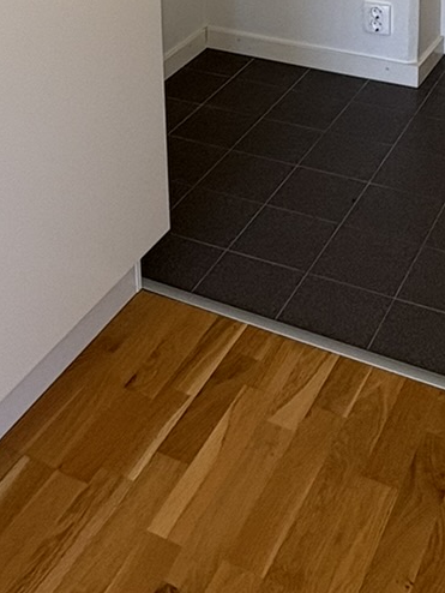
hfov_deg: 25.2
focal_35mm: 58
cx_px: 245
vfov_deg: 28.1
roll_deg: +0.8
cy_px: -156
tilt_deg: -10.6
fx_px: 993
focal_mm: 2.22
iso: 100
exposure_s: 1/99
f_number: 2.2
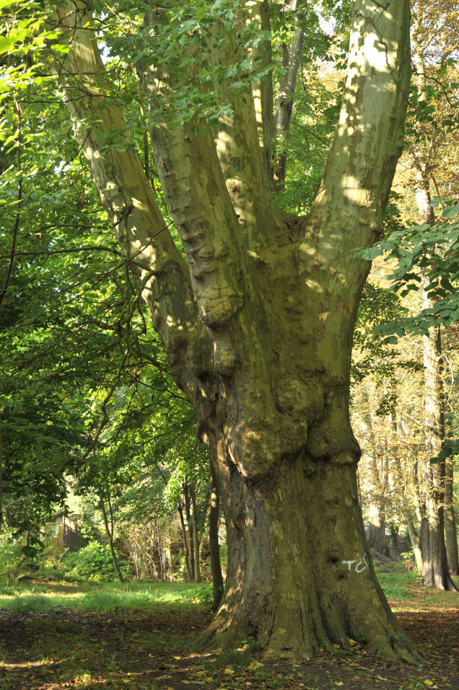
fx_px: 1322
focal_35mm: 69
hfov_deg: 19.7
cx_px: 235
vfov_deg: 29.3
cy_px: 332
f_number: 6.3
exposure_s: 1/80
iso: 400
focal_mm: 66
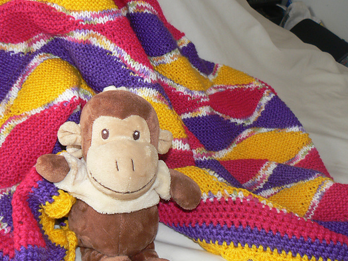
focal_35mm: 44
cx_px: 137
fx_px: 442
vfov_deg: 32.9
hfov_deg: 42.7
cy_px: 136
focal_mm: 6
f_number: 2.8
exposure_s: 1/30
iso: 100
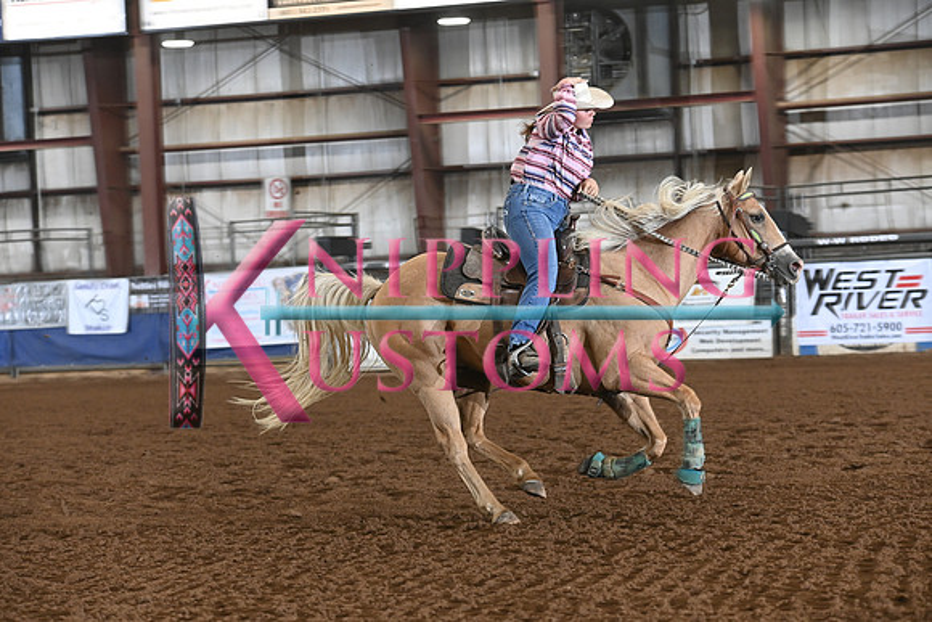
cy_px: 311
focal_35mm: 112
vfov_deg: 12.2
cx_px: 466
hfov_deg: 18.3
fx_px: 2900
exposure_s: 1/250
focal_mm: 112
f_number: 5
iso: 3200
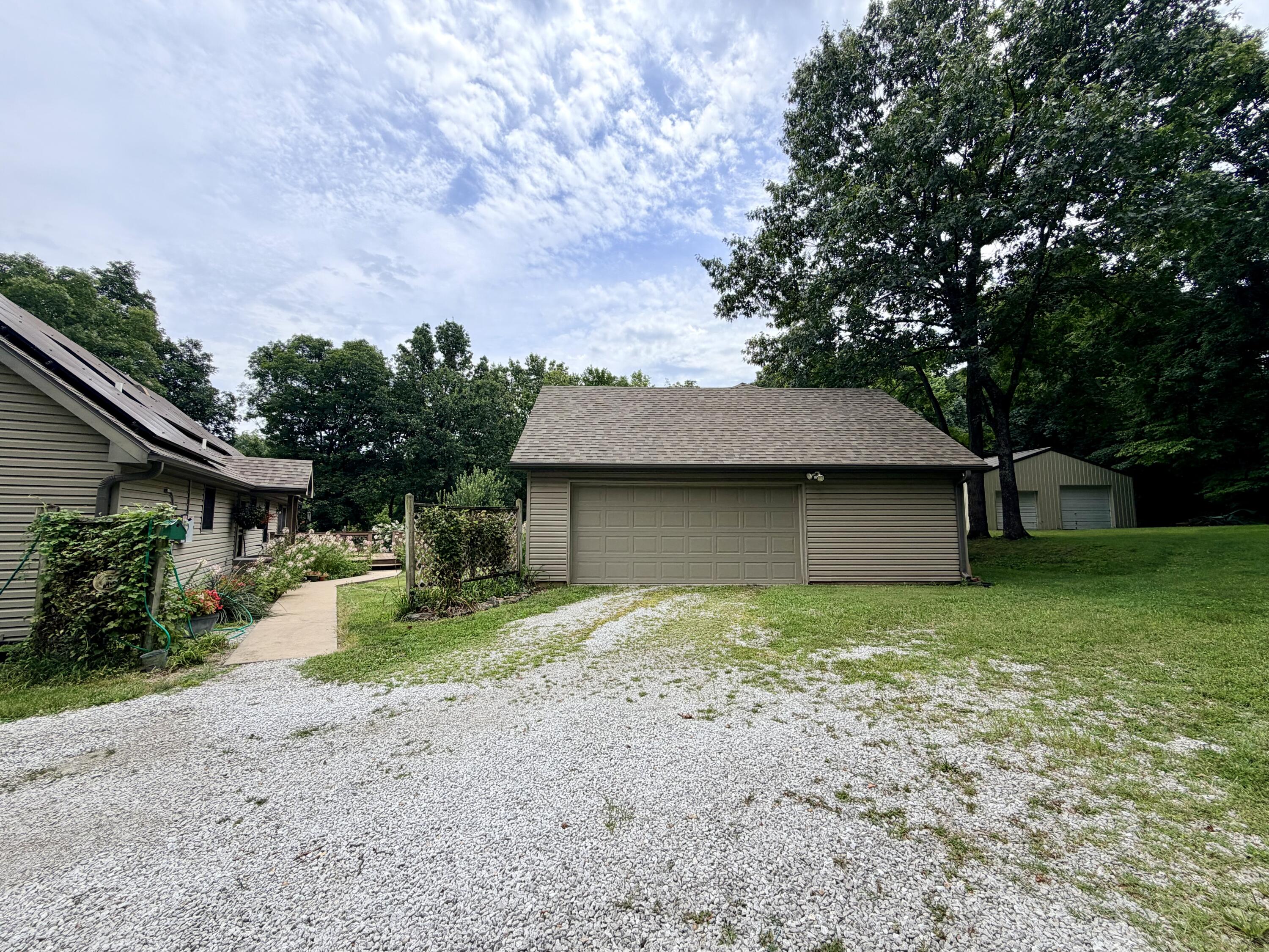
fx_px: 513
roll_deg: +0.0
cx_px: 634
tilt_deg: +5.3
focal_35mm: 14
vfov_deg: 85.7
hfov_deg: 102.1
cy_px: 476
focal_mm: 2.22
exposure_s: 1/1087
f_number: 2.2
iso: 20
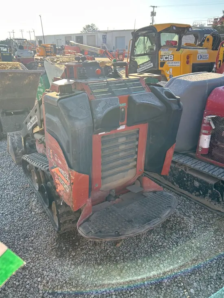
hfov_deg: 53.1
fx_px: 224
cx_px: 112
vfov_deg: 67.3
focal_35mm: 26
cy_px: 149
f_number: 1.5
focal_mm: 5.7
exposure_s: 1/797
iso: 50
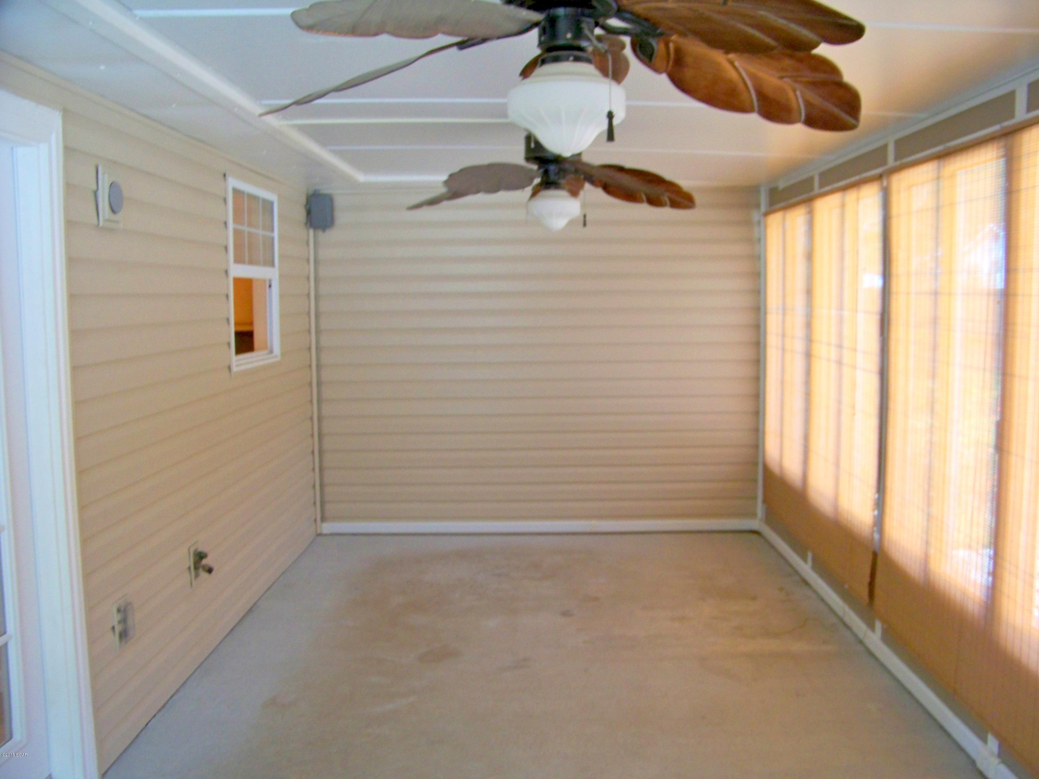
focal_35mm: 33
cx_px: 520
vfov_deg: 42.9
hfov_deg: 55.4
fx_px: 990
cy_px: 390
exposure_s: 1/30
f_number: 2.8
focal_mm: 5.85
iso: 200
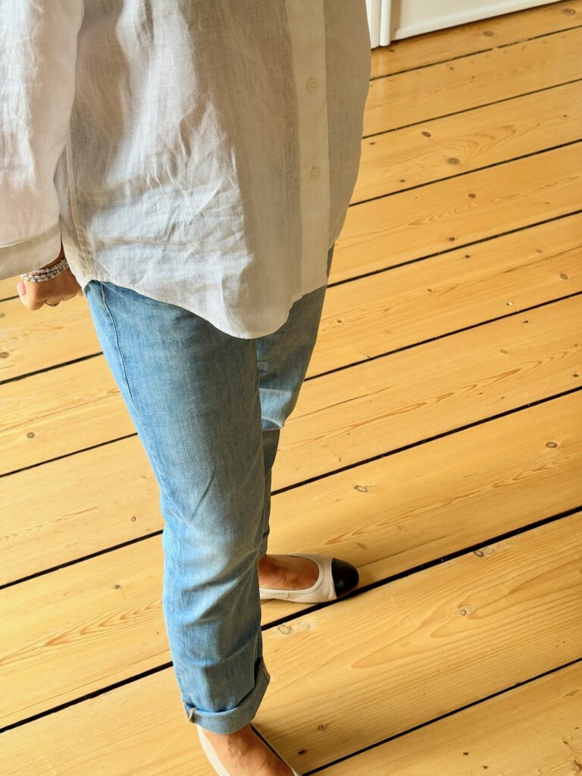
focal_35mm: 48
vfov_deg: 39.7
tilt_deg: -44.6
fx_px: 1076
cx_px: 291
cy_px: 388
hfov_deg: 30.3
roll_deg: +2.7
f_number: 1.78
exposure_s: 1/71
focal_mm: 6.76
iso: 100
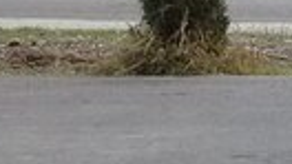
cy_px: 130
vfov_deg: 7.2
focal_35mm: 169
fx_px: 1307
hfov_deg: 11.1
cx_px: 661
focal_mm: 3.3
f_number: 2.2
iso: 64
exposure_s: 1/100
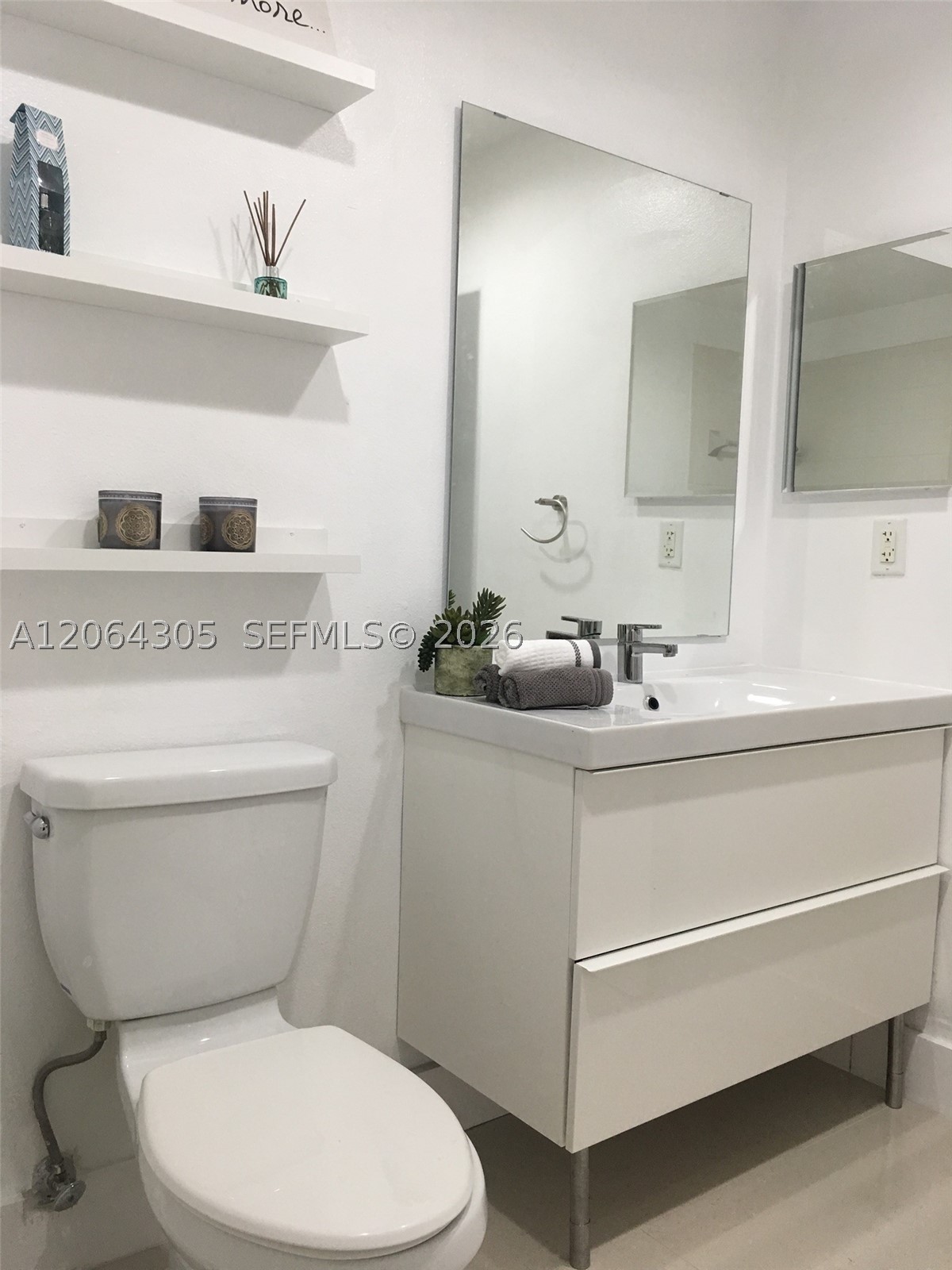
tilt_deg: -3.2
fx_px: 1063
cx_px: 476
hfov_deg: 48.2
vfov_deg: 61.7
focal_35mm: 29
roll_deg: -1.8
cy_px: 635
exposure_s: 1/30
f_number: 2.2
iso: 40
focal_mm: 4.15
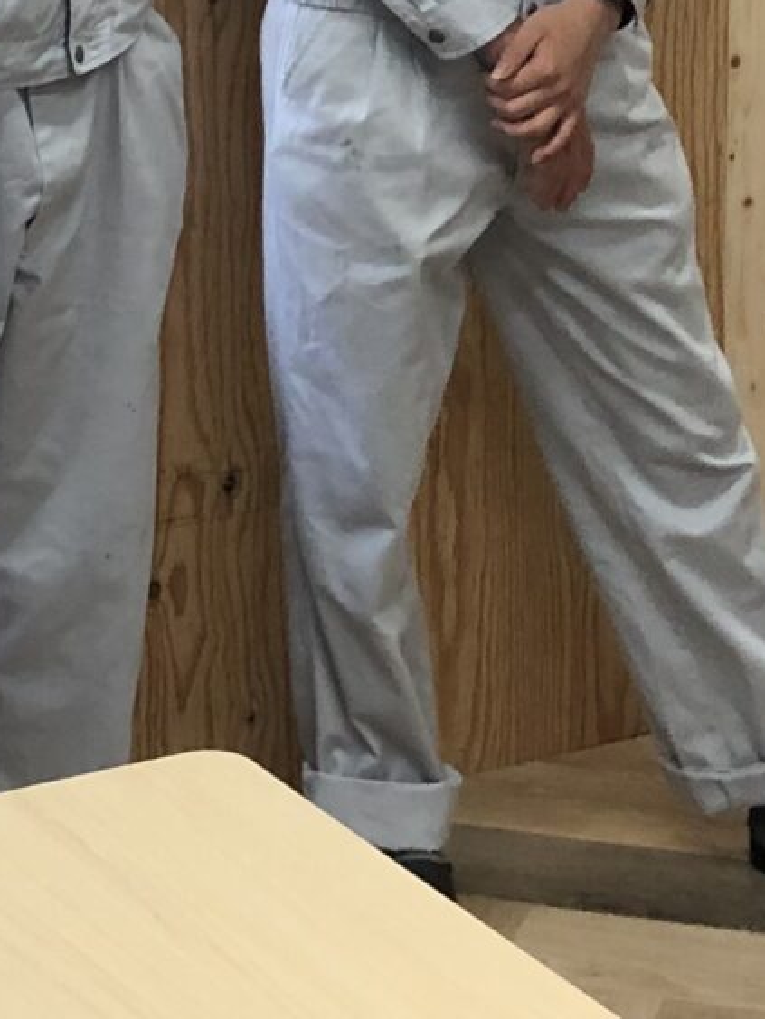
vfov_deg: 14.3
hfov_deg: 11.7
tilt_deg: -4.5
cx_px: 239
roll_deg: -0.3
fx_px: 3742
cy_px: -585
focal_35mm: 127
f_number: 1.8
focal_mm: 3.99
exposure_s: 1/30
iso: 40
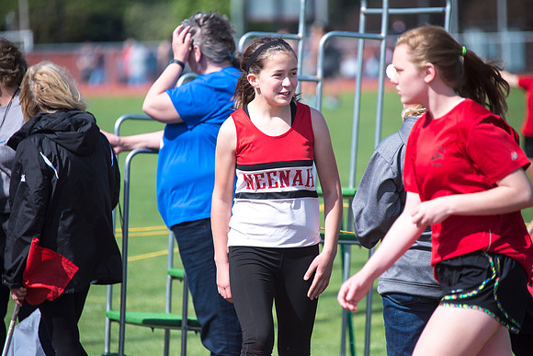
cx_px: 266
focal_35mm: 400
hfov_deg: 5.2
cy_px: 178
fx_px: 5923
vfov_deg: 3.4
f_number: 6.3
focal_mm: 400
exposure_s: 1/4000
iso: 1000
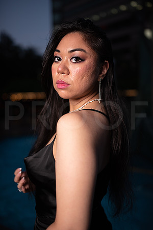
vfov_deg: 54.4
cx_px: 76
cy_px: 115
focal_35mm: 35
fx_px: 223
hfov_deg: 37.9
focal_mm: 35
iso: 640
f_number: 1.4
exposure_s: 1/1000
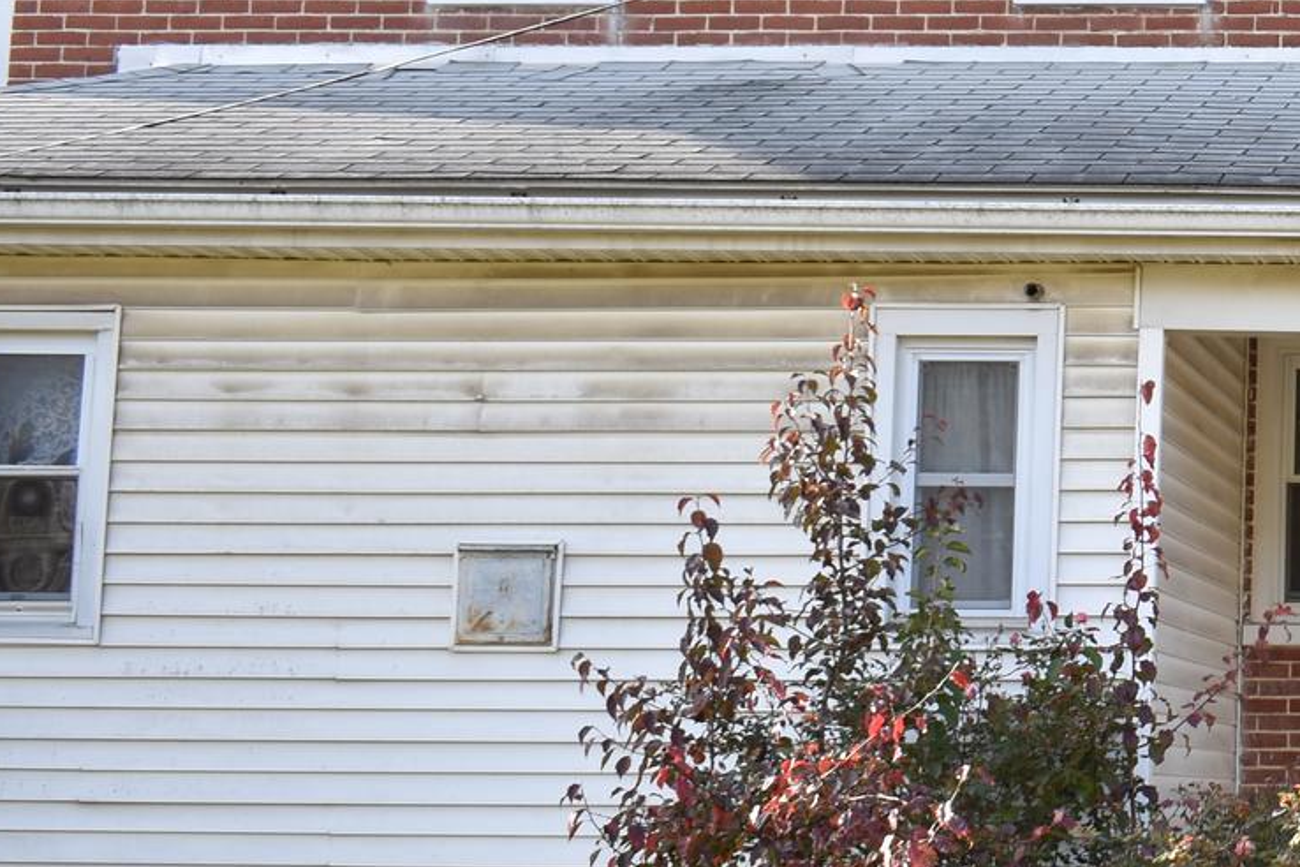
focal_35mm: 87
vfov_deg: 15.6
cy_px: 352
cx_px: 1784
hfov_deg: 20.8
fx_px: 3155
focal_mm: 21
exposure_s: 1/100
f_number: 5.6
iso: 100
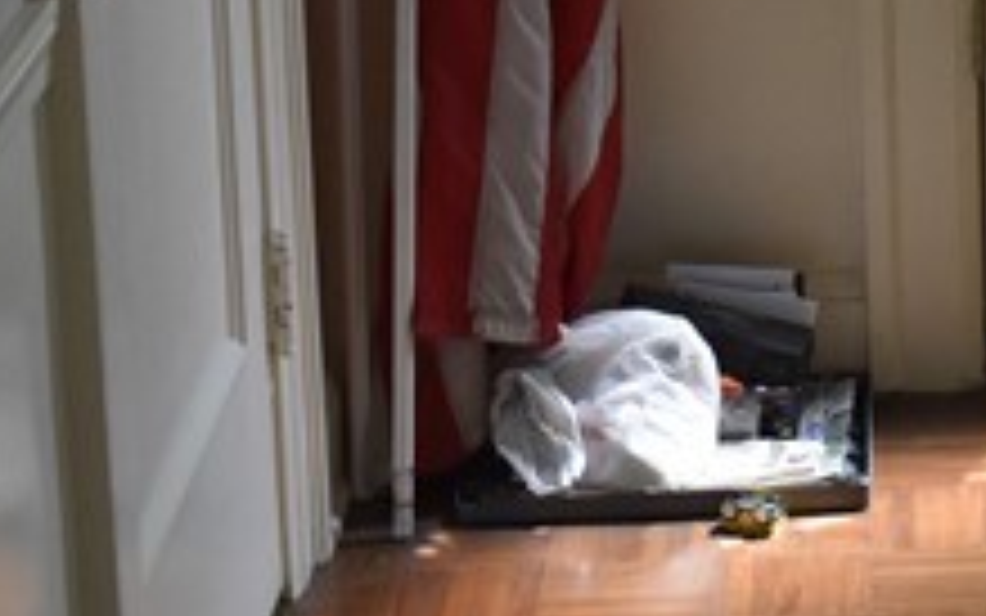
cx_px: 1265
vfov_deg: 8.0
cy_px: -342
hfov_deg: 12.7
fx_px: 4288
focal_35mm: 160
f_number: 3.8
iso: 1100
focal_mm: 21
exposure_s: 1/125
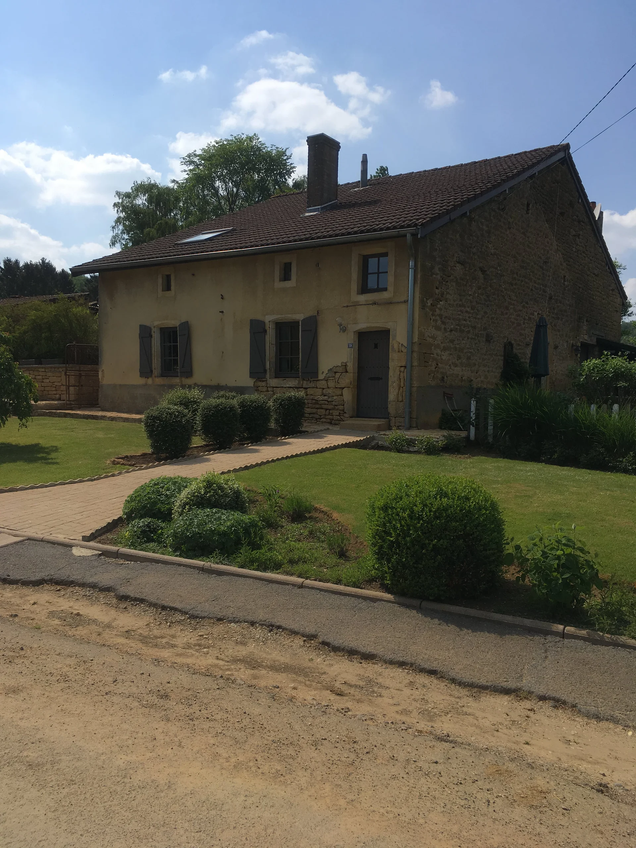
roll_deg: -0.8
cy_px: 424
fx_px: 710
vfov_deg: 61.7
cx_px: 318
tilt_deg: -2.2
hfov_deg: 48.2
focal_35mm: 29
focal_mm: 4.15
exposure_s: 1/2564
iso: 25
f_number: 2.2
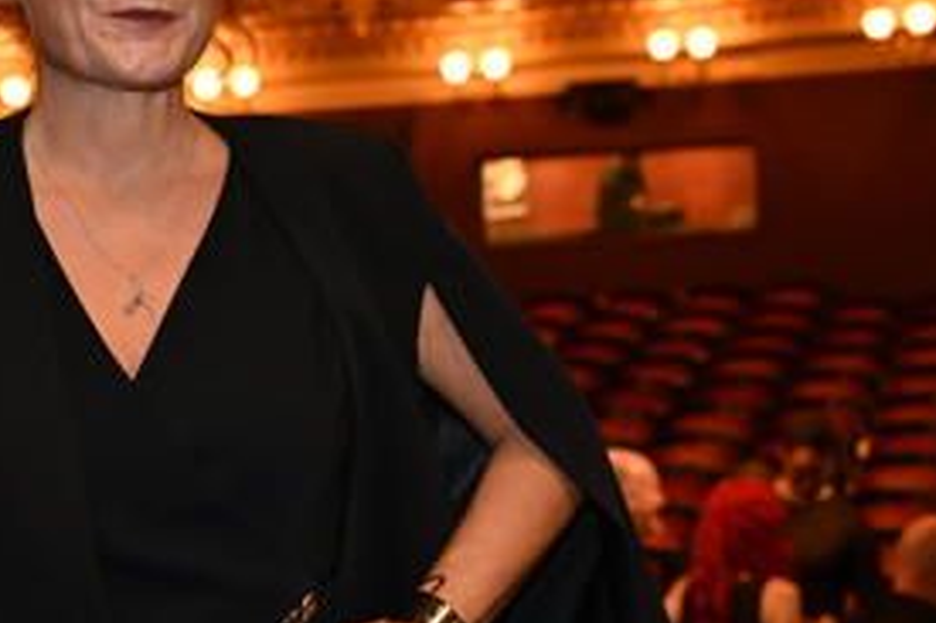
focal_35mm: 103
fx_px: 2676
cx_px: 225
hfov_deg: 19.7
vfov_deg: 13.3
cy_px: 385
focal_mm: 41
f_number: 4
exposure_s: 1/125
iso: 3200
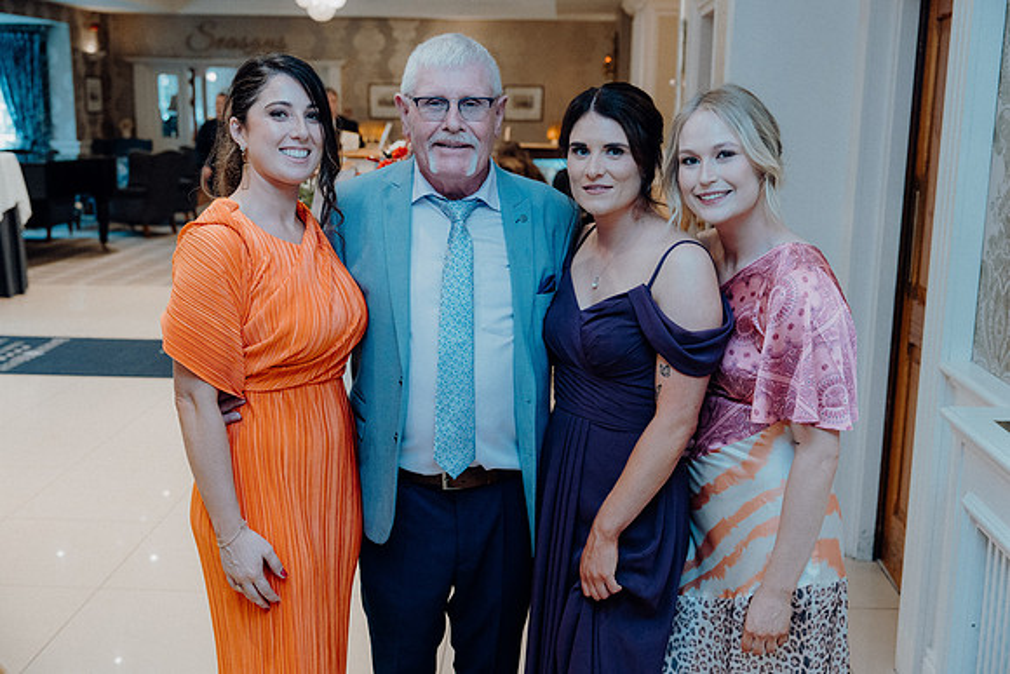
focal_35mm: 40
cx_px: 505
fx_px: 1122
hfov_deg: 48.4
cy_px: 337
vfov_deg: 33.4
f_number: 3.5
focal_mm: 40
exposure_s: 1/160
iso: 2500
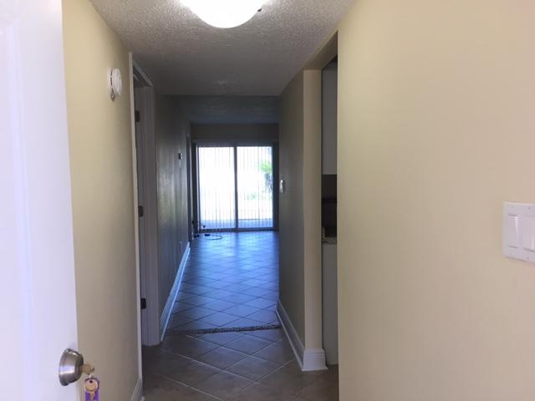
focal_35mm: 29
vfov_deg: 48.2
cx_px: 268
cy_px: 200
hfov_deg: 61.7
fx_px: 448
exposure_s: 1/40
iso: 25
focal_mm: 4.15
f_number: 2.2
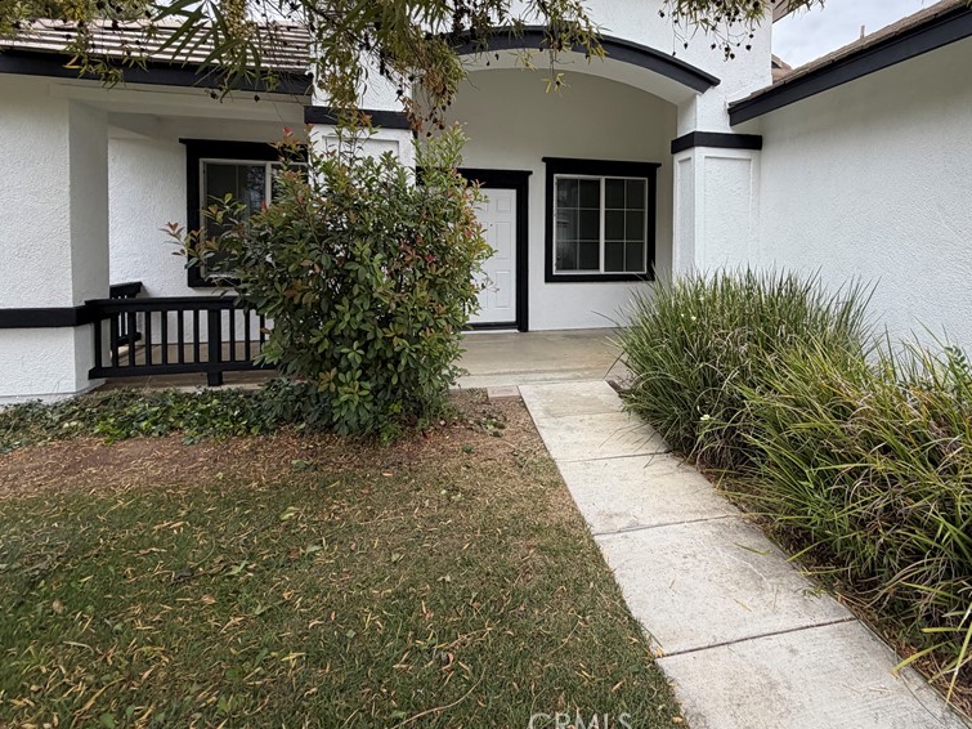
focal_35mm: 19
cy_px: 249
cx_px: 582
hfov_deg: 83.7
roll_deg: -1.9
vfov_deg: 67.0
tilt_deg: +0.7
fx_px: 533
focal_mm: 2.22
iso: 64
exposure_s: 1/468
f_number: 2.2
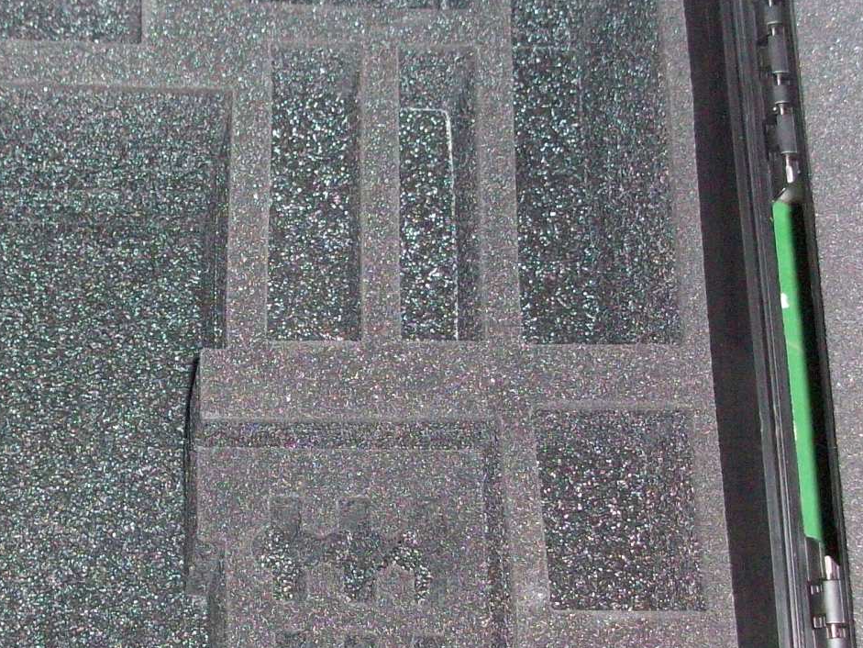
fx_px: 1845
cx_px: 283
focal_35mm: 74
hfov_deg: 26.2
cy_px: 423
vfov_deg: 19.8
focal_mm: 5.7
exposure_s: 1/60
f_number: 2.8
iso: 200
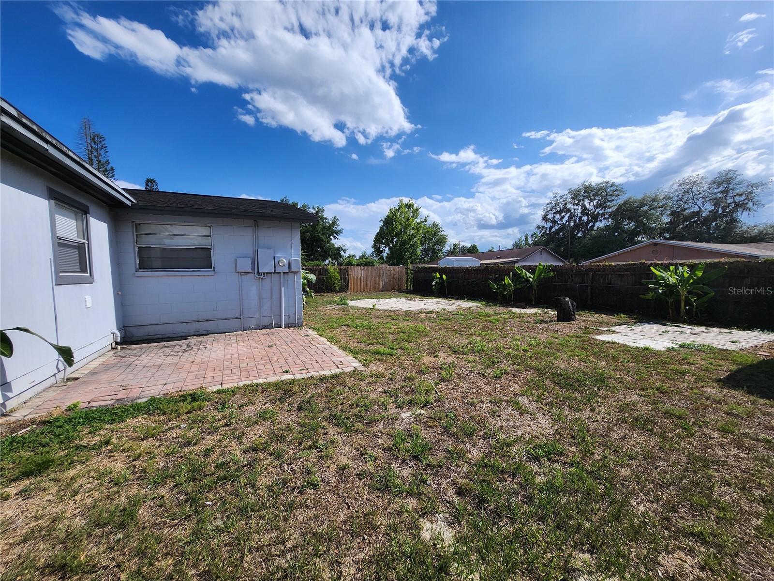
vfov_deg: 89.9
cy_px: 290
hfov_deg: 106.2
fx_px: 291
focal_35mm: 13
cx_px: 387
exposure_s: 1/2083
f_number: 2.2
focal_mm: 1.74
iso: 32
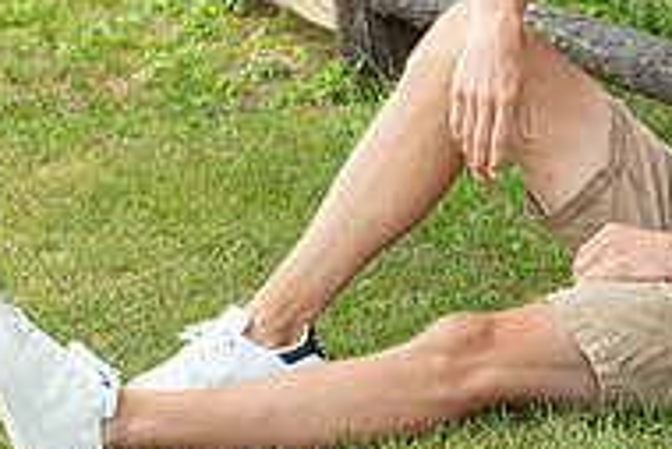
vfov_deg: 6.4
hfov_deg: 9.5
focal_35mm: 214
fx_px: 3998
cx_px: 700
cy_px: 111
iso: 400
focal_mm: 70
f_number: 5.6
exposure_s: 1/200
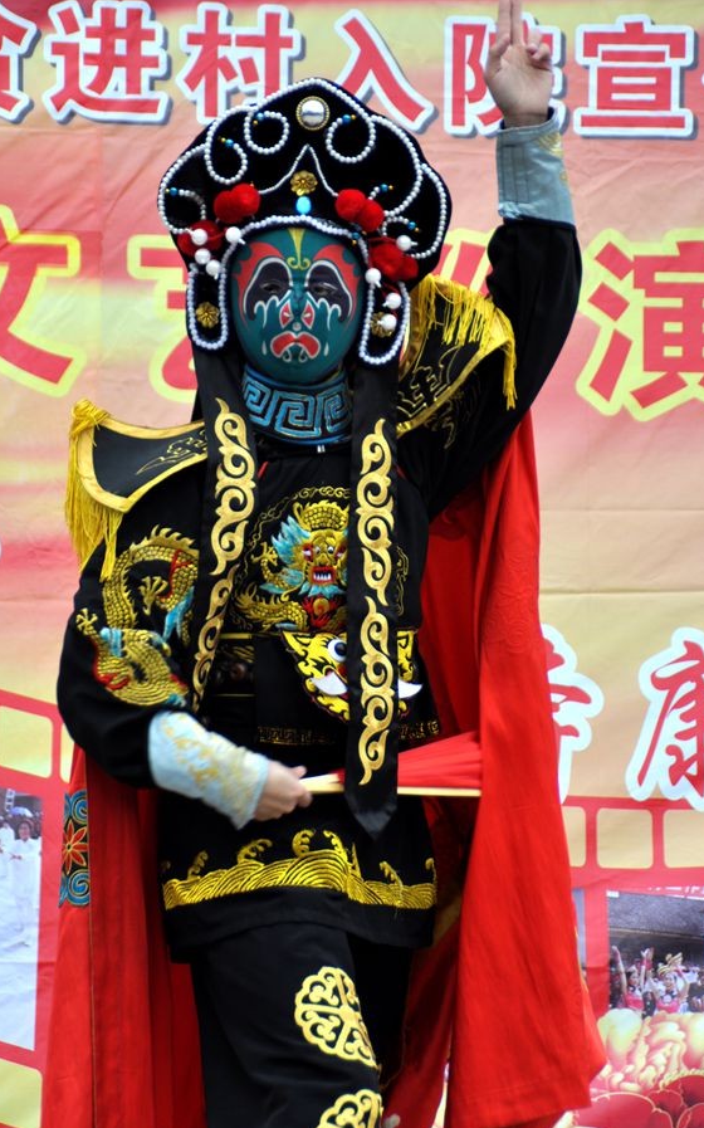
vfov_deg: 13.0
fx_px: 4962
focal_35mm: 162
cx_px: 373
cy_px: 567
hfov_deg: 8.1
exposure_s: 1/200
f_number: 6
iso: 200
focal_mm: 105
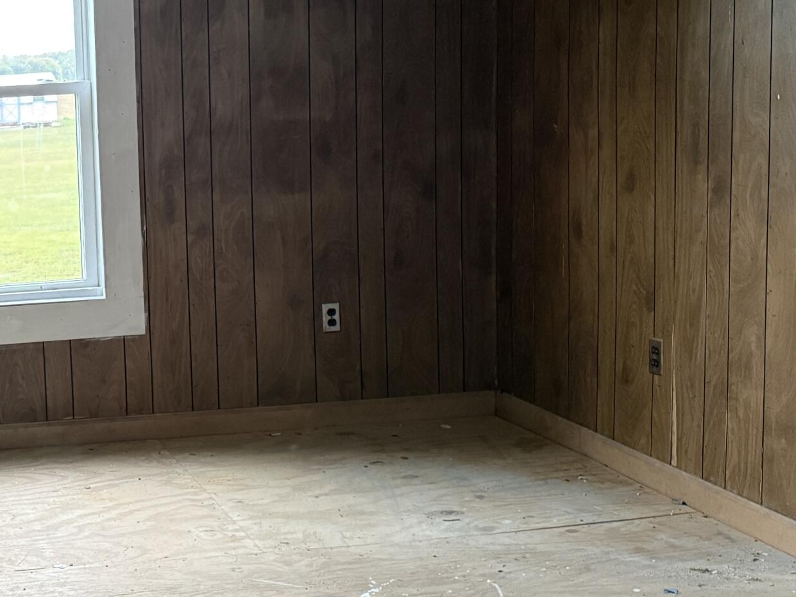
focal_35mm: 58
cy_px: 267
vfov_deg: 25.2
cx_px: 13
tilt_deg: -6.6
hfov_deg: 31.0
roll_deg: +2.7
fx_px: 1334
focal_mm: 6.76
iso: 640
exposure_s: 1/60
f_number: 1.78
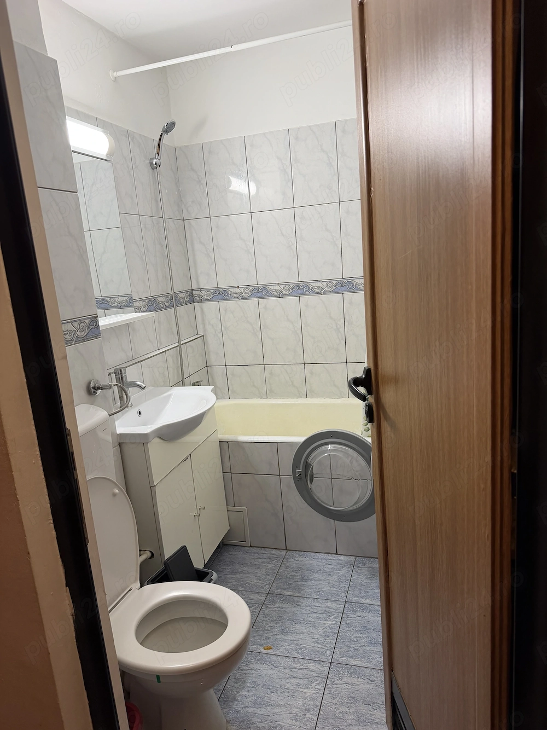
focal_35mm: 24
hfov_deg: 56.8
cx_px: 274
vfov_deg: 71.6
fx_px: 506
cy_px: 365
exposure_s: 1/100
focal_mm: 6.76
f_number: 1.78
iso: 200
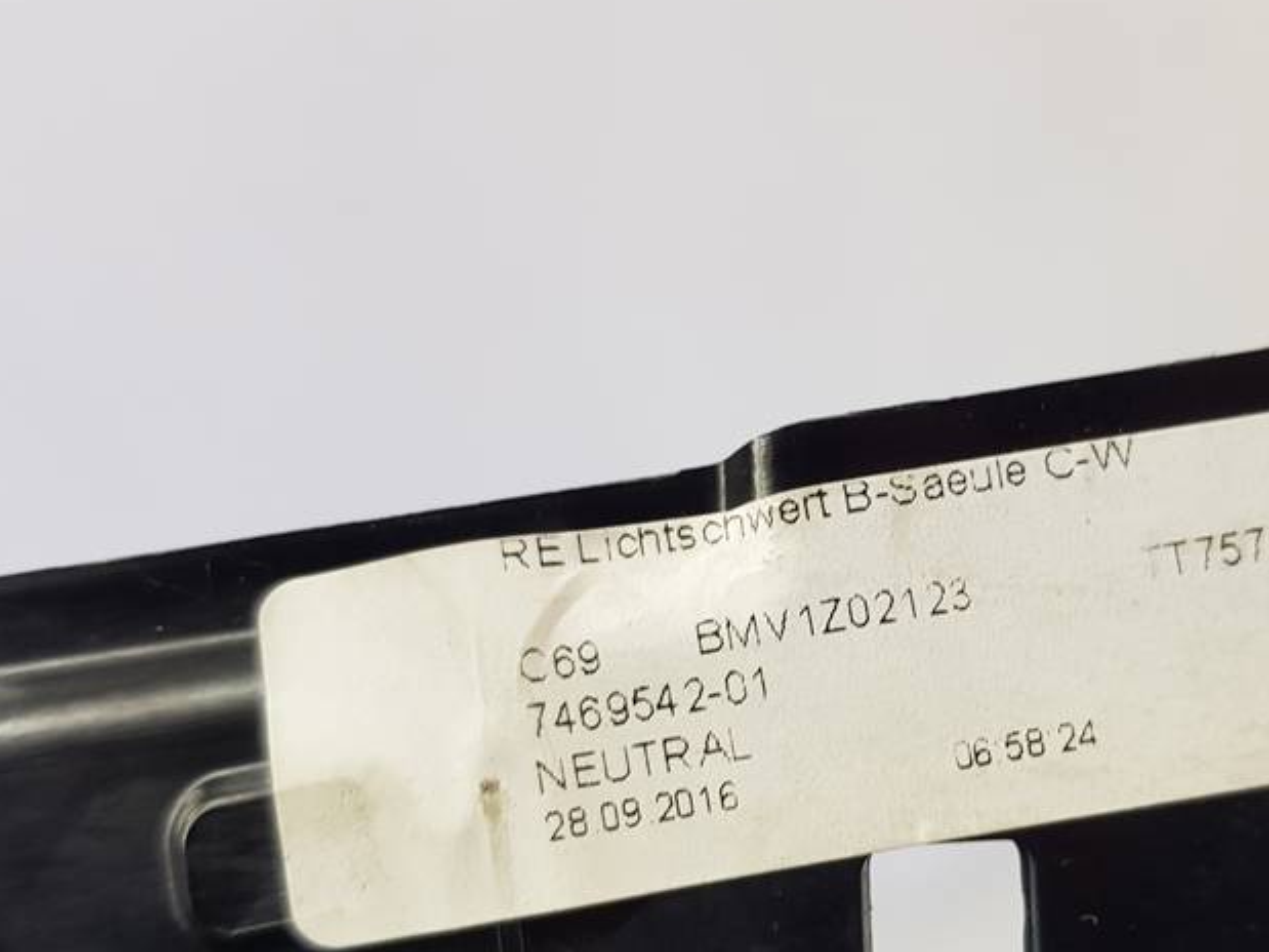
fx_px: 1576
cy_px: 659
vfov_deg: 33.2
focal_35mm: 43
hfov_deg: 43.4
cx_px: 812
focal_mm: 4.2
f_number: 1.7
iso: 64
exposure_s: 1/100
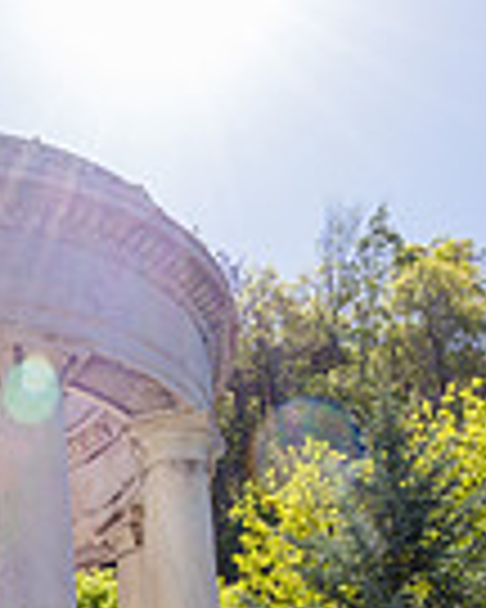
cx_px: -90
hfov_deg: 19.3
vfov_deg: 22.4
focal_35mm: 75
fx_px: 1348
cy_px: 820
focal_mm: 24
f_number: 10
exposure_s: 1/250
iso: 200
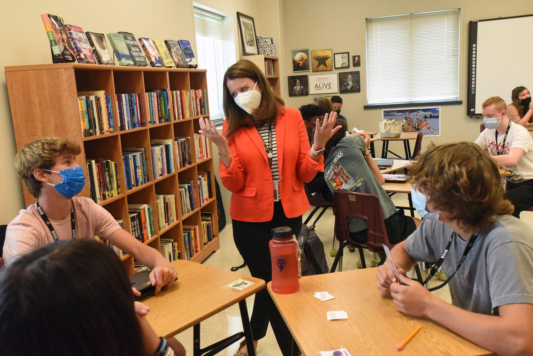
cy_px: 178
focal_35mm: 35
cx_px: 266
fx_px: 518
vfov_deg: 37.9
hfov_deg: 54.4
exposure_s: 1/400
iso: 10000
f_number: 8
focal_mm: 35
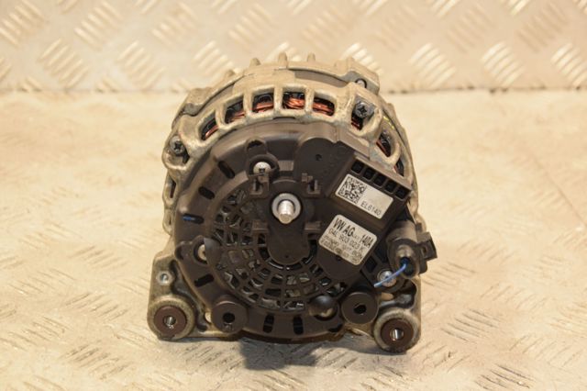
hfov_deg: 26.0
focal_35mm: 78
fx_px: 1271
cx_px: 294
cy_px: 196
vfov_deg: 17.5
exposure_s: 1/100
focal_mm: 52
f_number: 5
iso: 800
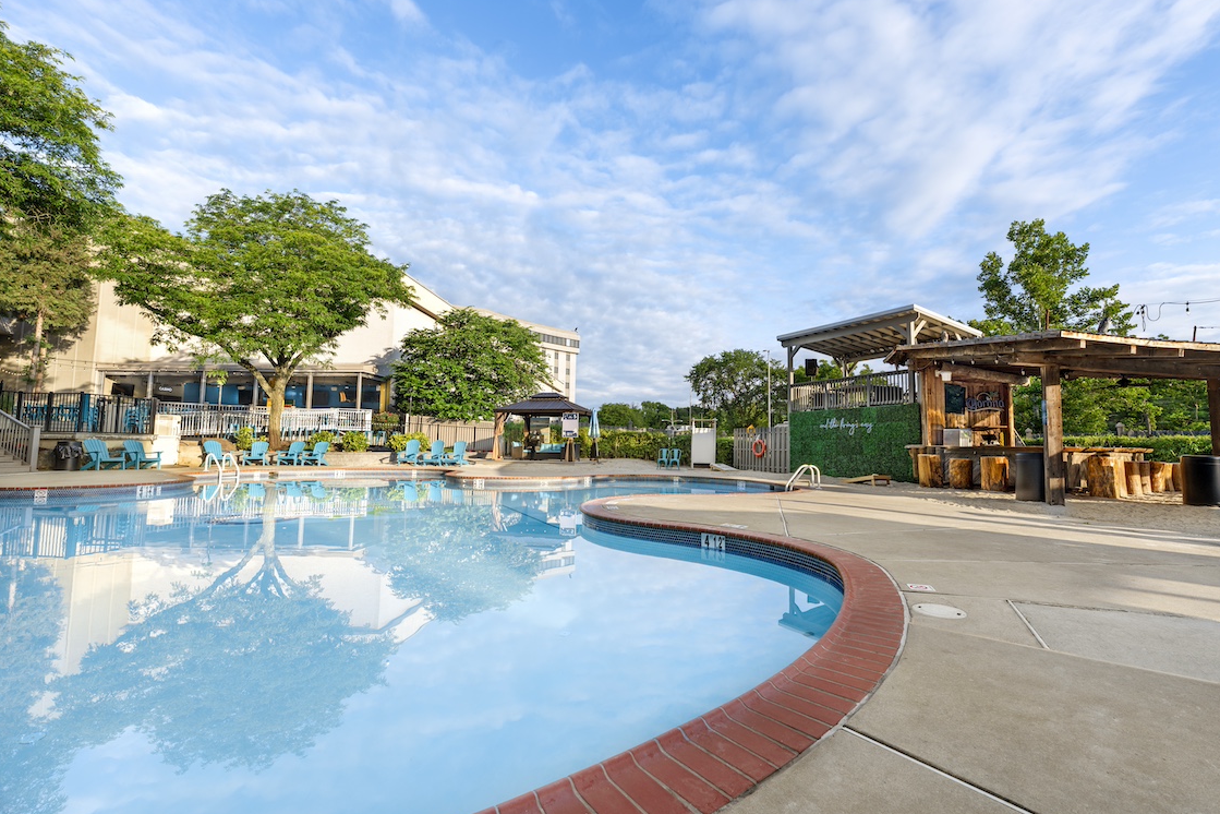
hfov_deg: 100.2
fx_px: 508
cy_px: 406
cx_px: 651
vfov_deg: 77.3
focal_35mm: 15
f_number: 8
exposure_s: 1/160
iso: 100
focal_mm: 14
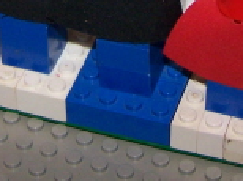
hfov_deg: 12.5
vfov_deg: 9.0
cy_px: -142
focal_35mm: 158
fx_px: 1107
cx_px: 129
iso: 140
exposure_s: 1/60
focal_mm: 6.3
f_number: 2.8
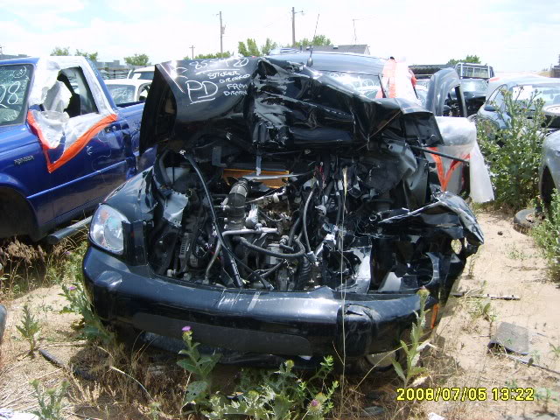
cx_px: 280
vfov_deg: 40.7
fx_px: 566
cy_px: 210
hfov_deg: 52.6
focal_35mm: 35
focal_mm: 5.8
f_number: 2.8
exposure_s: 1/500
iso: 50
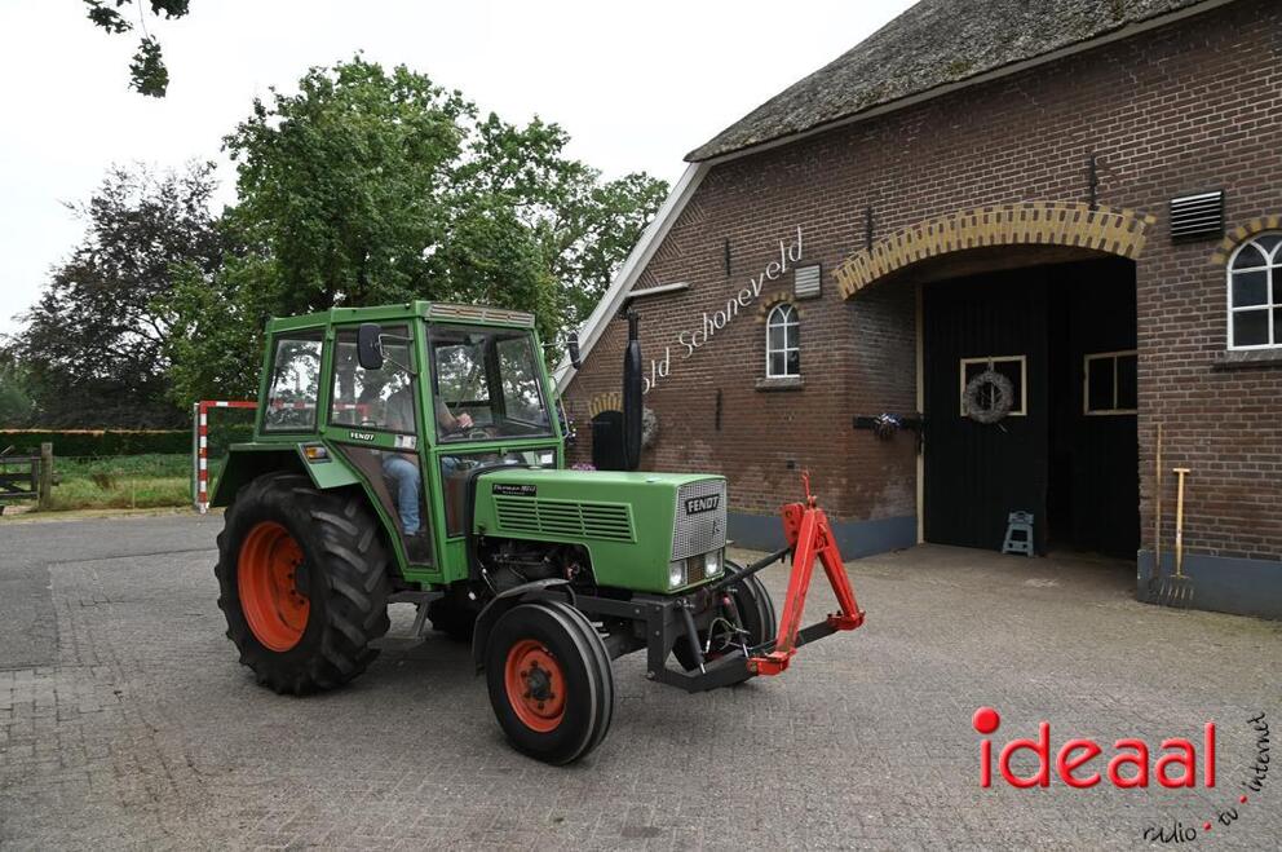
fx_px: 854
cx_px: 641
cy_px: 426
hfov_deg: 73.8
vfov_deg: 53.0
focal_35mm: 24
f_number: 9
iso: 640
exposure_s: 1/320
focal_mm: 24
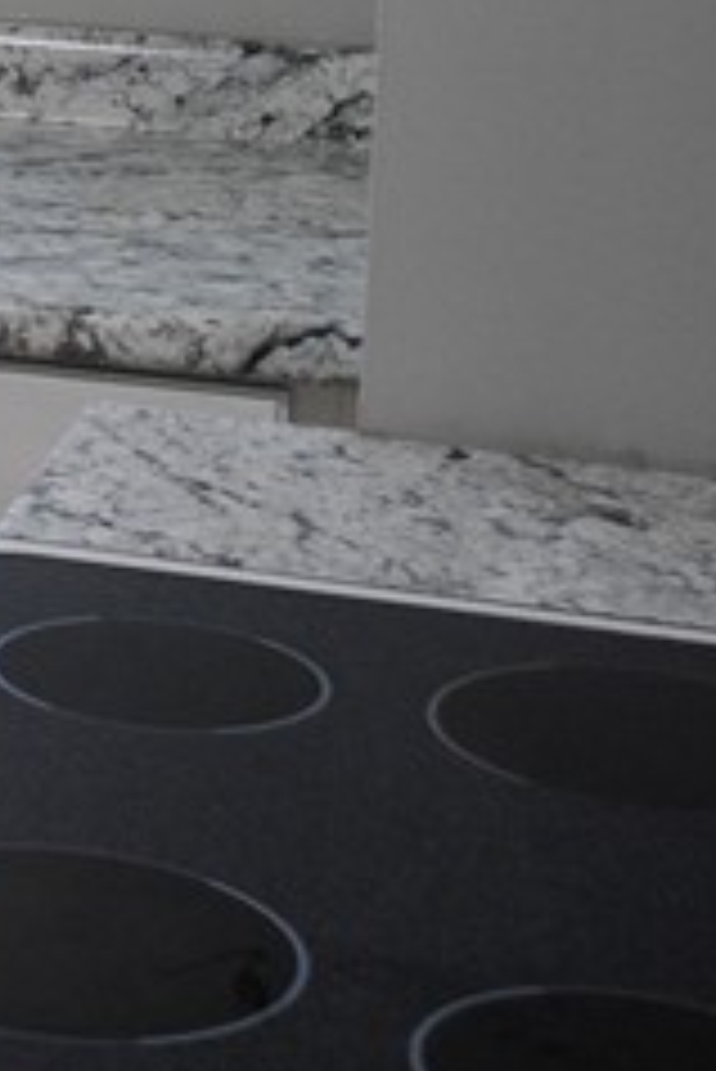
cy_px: -250
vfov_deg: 15.9
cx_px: -808
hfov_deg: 10.1
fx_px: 3664
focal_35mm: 123
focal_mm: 18
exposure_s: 1/30
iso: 200
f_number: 3.5
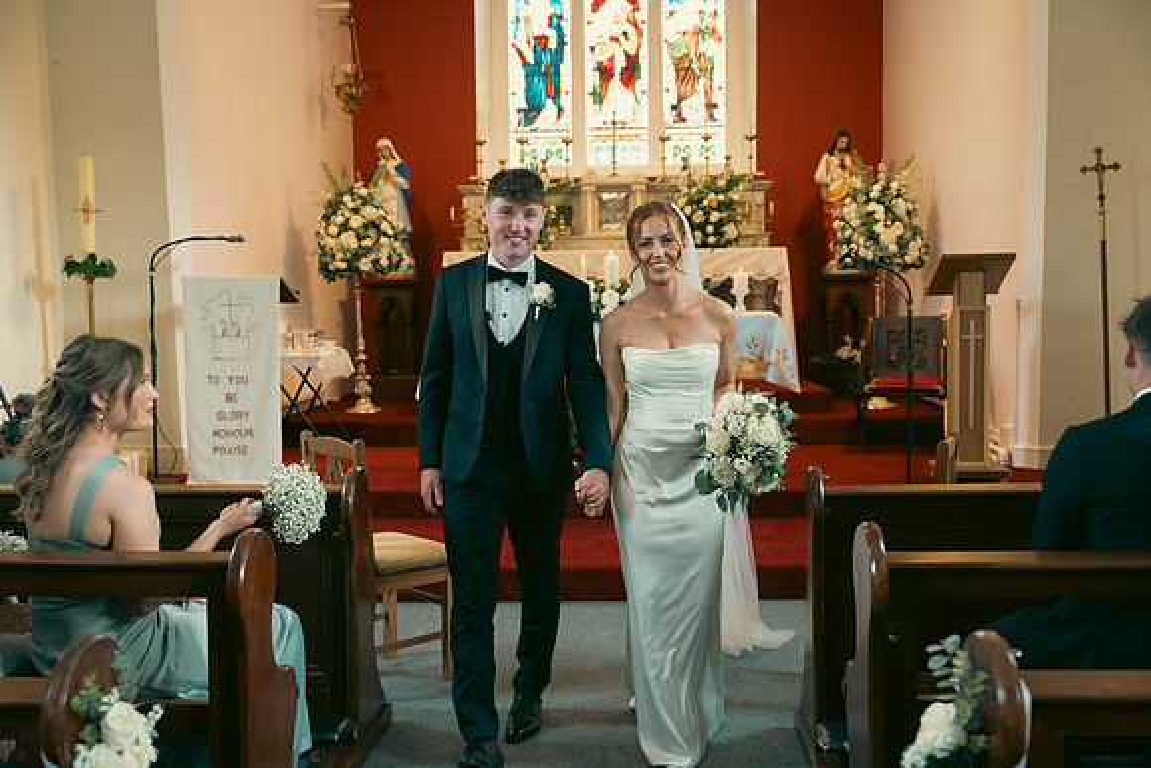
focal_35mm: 38
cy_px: 384
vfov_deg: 35.1
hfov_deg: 50.7
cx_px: 576
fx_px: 1215
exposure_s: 1/200
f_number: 3.5
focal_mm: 38
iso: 3200
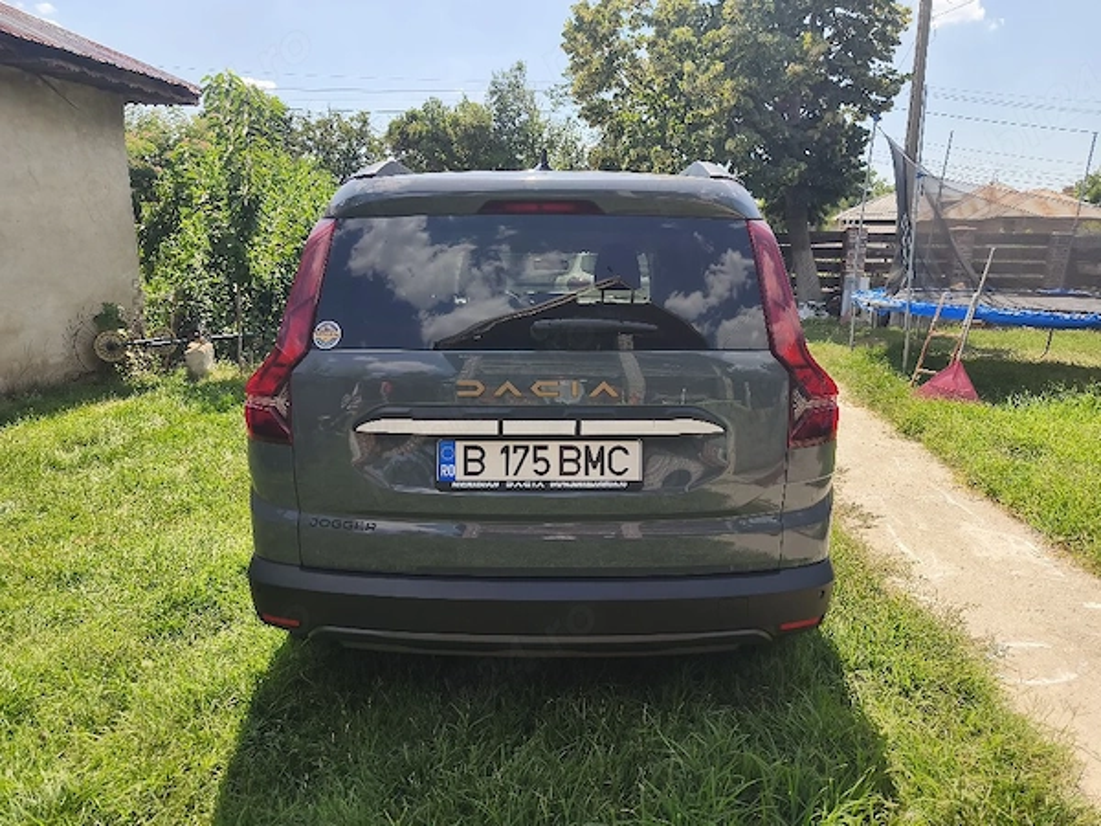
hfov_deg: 73.9
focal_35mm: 23
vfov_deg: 58.9
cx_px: 550
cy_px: 413
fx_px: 732
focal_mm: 6.18
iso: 50
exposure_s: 1/1000
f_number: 1.65
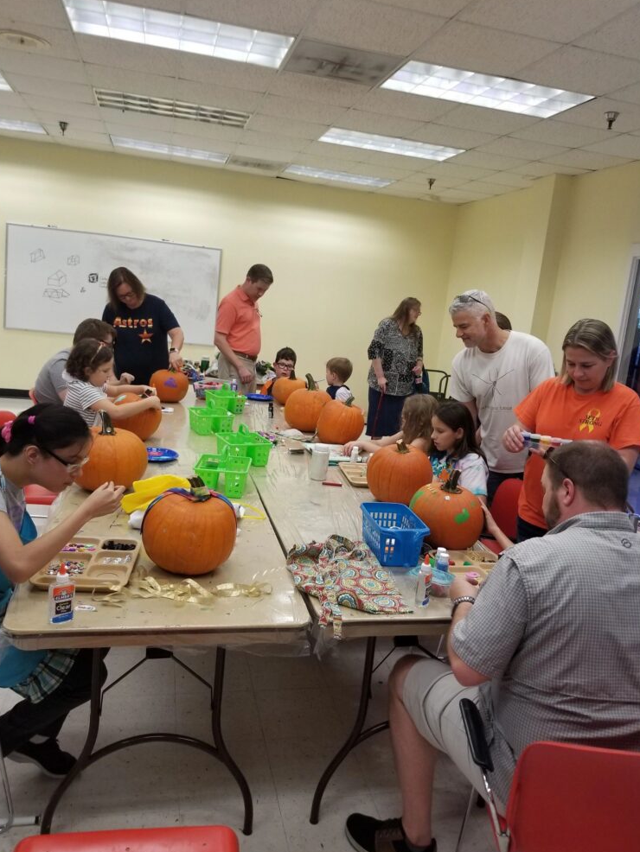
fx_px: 665
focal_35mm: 27
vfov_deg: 65.3
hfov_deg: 51.4
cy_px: 436
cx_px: 319
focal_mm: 4.25
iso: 160
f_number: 1.7
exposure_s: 1/60
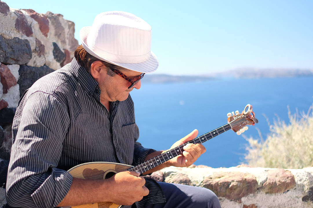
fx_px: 452
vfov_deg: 26.0
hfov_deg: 38.2
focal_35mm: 52
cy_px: 107
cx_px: 144
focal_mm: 23
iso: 800
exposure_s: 1/1900
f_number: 1.4
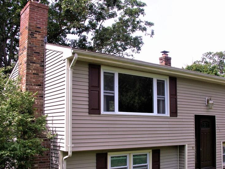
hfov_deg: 45.7
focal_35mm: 41
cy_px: 109
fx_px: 266
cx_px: 127
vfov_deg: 34.9
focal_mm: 7.42
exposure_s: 1/320
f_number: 6.3
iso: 64
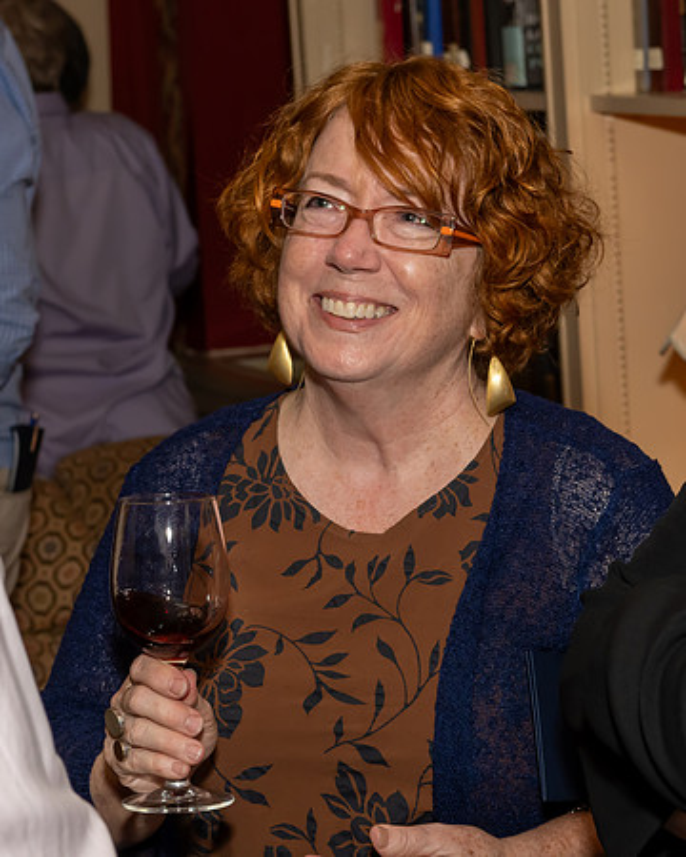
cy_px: 394
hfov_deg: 12.4
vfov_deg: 15.4
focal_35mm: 125
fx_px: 3164
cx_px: 317
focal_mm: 55
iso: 500
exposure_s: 1/250
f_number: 7.1
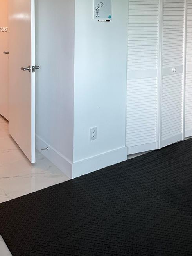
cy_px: 30
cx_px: 111
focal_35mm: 44
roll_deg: +0.2
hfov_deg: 32.8
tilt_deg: -3.5
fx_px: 326
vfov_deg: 40.0
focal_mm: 6.86
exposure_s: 1/121
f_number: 1.78
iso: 64
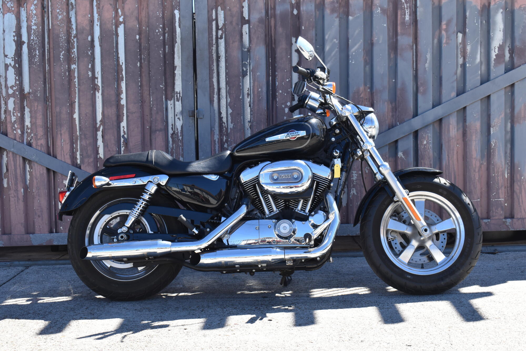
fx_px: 833
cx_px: 263
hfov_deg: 35.0
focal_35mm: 57
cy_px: 176
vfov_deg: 23.8
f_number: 8
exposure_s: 1/250
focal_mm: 38
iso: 200
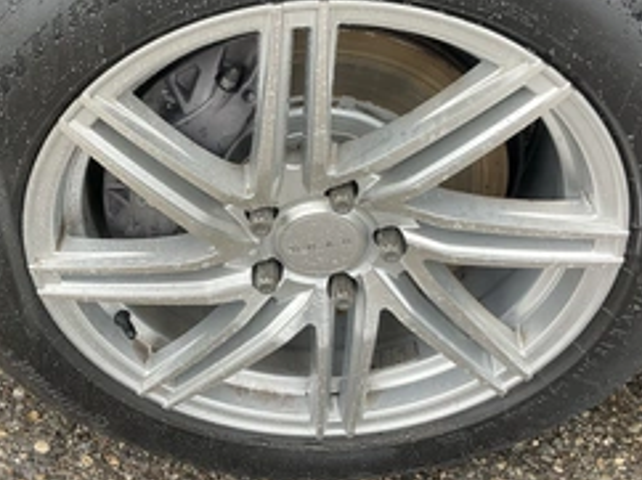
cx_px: 273
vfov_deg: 30.1
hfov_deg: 39.6
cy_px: 178
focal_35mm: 48
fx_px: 889
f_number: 1.8
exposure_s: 1/122
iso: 32
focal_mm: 3
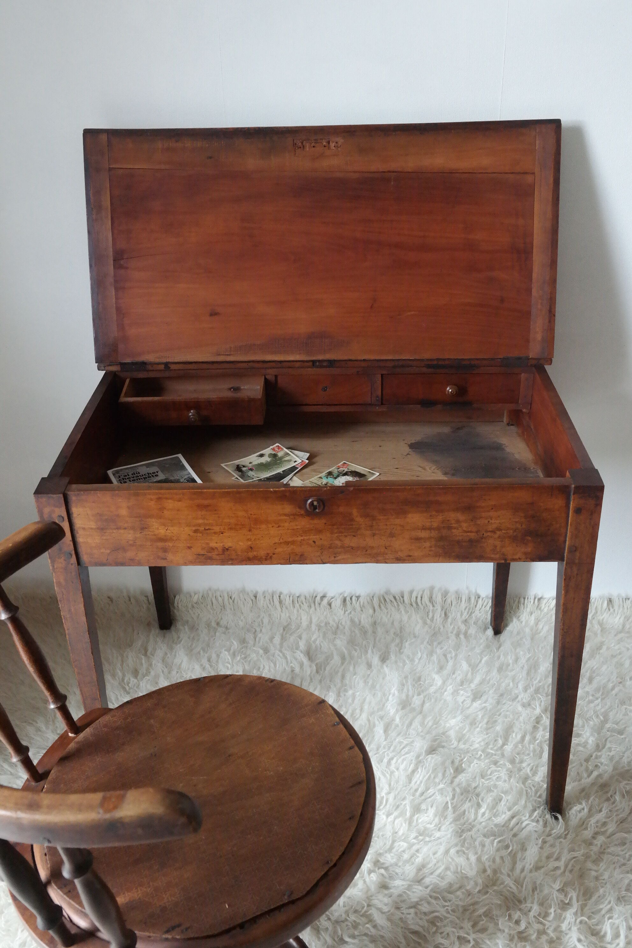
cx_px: 316
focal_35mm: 30
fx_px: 790
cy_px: 474
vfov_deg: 61.9
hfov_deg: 43.6
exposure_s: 1/30
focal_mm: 20
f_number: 5.6
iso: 3200
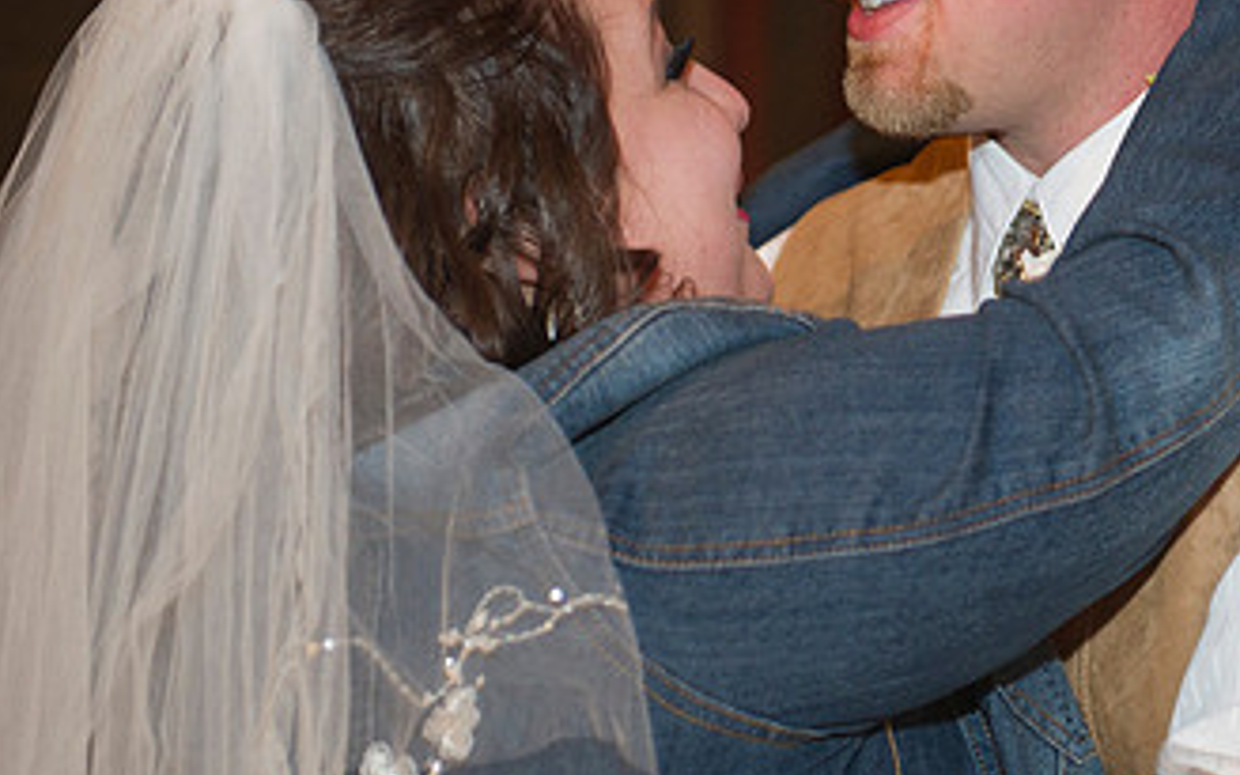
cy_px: 348
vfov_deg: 10.4
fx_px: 4258
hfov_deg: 16.5
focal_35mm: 126
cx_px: 975
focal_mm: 70
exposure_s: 1/50
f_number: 2.8
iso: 1250
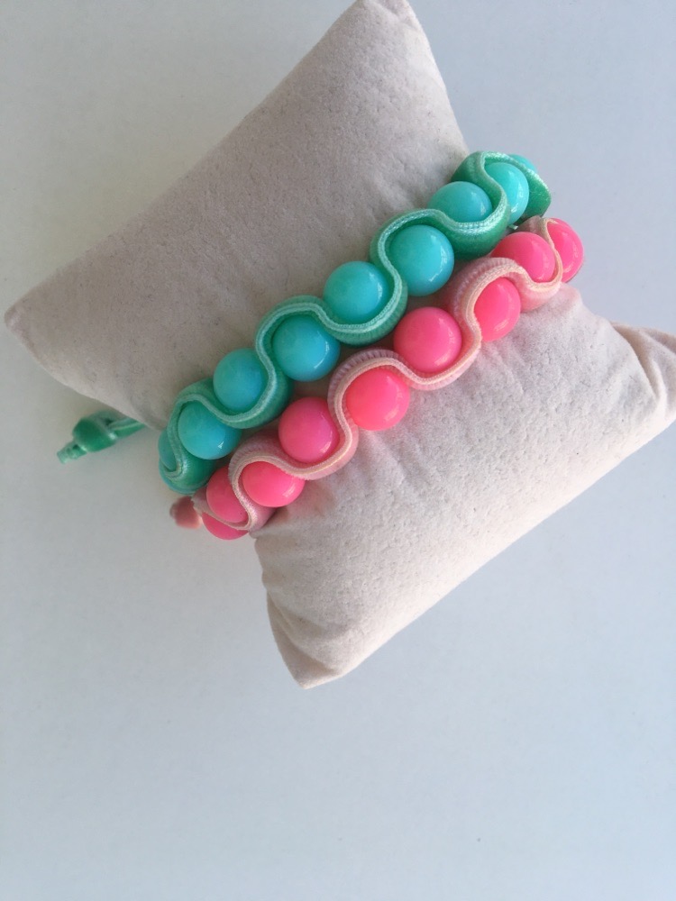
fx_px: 755
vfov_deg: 61.7
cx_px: 338
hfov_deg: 48.2
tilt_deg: -83.4
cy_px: 450
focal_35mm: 29
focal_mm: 4.15
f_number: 2.2
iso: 25
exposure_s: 1/304
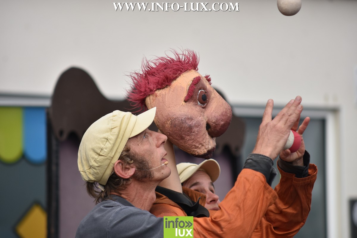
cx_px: 178
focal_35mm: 225
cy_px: 119
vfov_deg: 6.1
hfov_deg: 9.1
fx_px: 2231
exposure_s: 1/2000
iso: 250
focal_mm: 150
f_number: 3.2
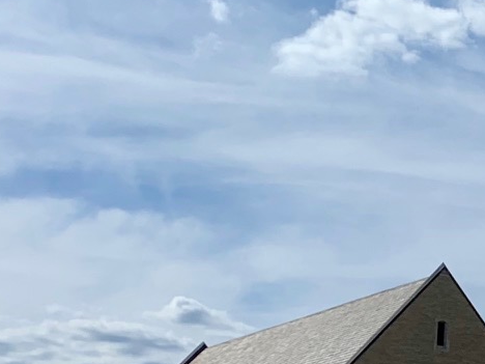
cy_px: 225
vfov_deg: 13.2
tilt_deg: +14.6
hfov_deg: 15.4
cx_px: 838
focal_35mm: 112
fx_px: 1569
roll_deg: +1.8
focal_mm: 4.25
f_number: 1.8
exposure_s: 1/4464
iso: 25
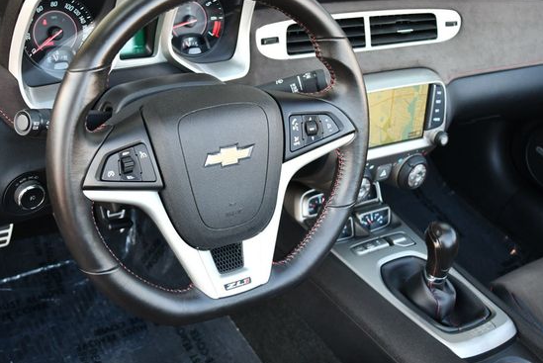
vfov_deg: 31.9
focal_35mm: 42
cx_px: 236
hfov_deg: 46.3
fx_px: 634
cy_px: 154
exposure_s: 1/250
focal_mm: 18
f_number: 3.5
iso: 800
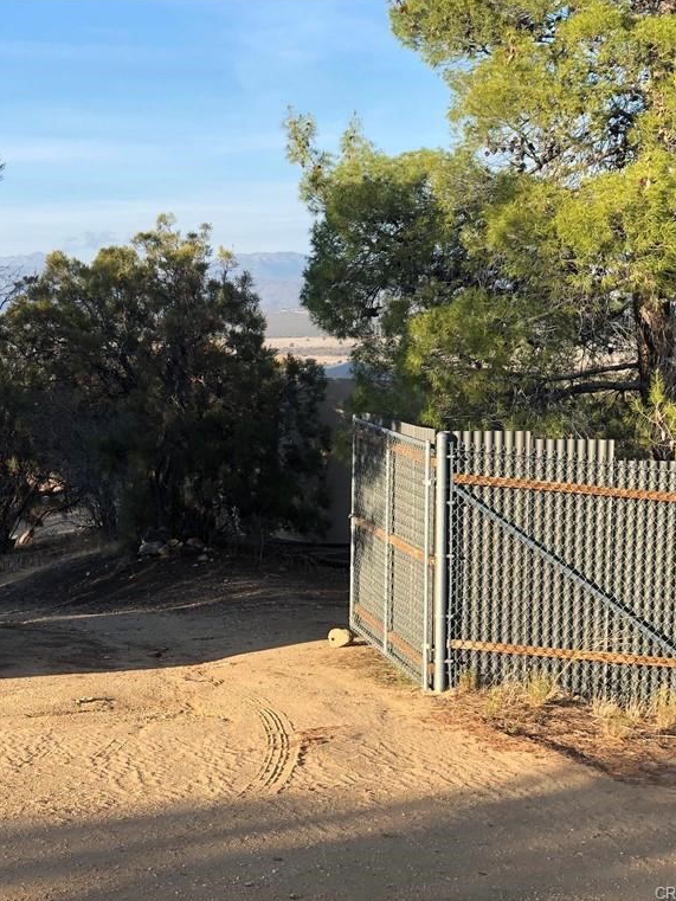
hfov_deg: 20.7
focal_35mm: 70
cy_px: 450
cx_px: 109
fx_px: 1822
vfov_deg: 27.8
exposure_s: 1/335
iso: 16
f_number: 2.4
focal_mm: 6
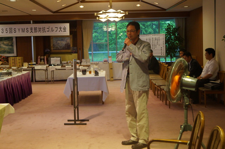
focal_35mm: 52
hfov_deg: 37.9
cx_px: 112
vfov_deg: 25.7
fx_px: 328
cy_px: 74
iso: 1250
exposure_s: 1/60
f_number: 5
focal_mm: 35
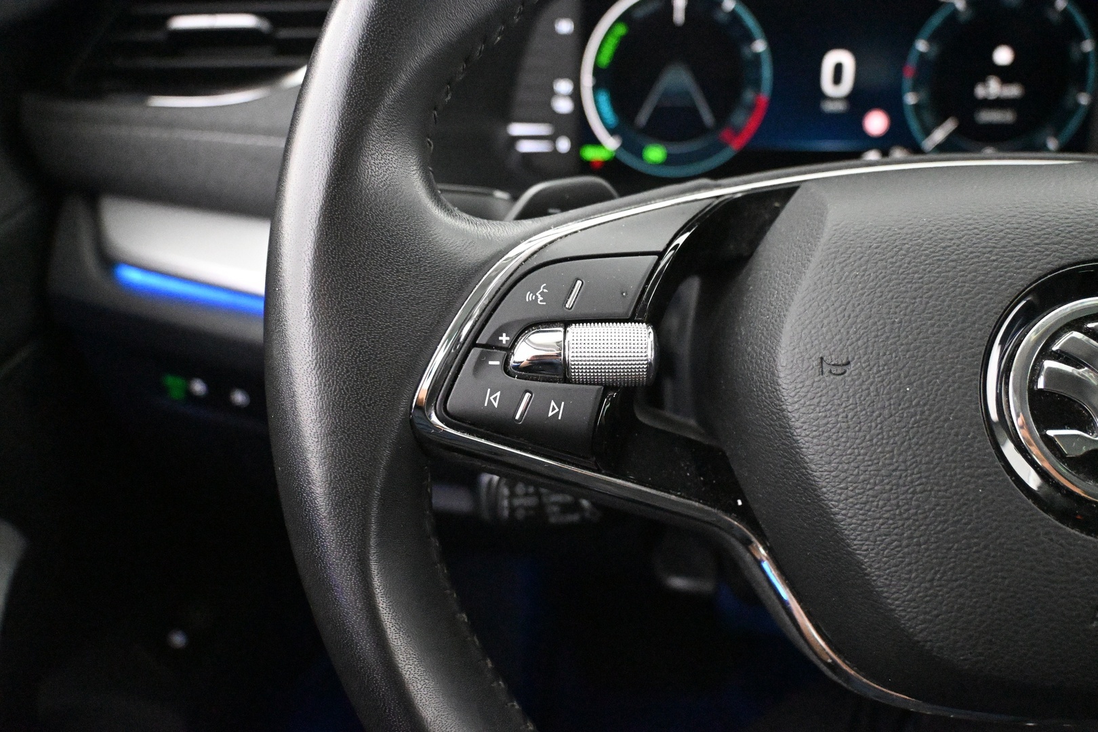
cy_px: 366
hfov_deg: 59.5
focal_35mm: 32
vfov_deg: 41.7
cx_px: 549
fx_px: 961
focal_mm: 21
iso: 12800
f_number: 4
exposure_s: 1/60
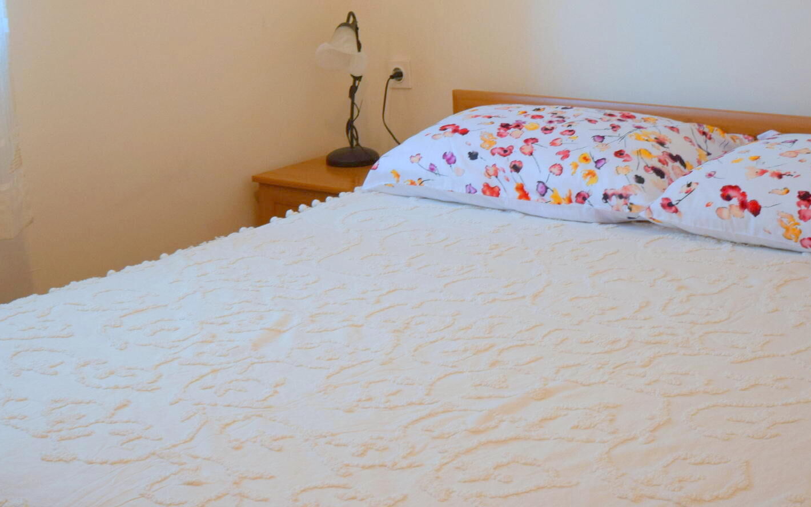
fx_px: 1371
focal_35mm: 62
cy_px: 55
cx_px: 398
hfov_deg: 33.0
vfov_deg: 20.6
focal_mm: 24
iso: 720
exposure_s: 1/60
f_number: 4.5
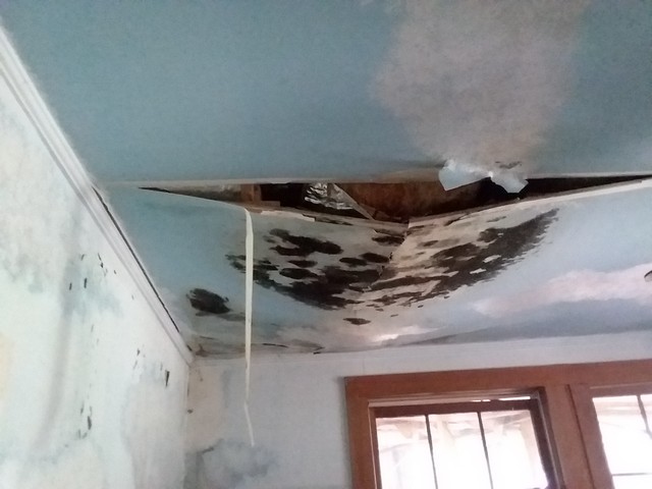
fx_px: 546
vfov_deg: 48.2
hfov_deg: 61.7
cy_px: 244
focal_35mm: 29
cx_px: 326
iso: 800
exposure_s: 1/17
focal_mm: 2.47
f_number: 1.9
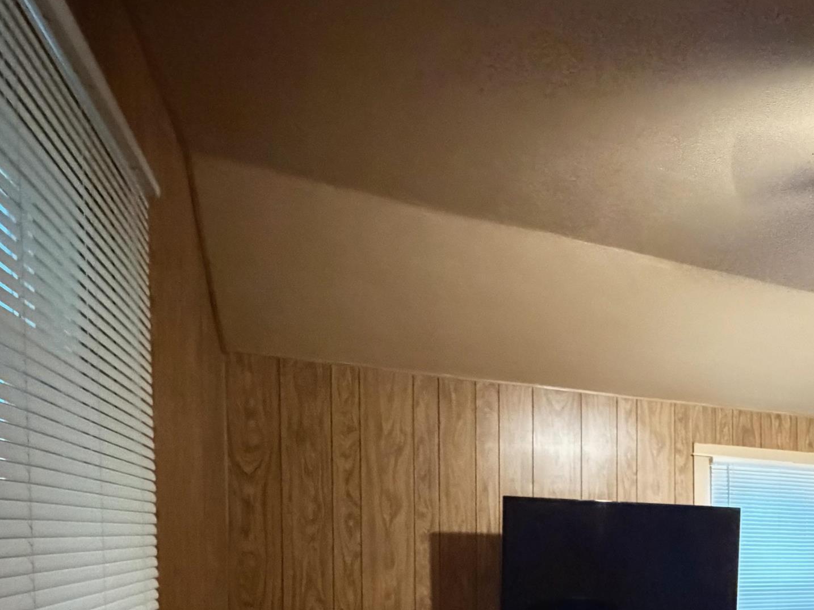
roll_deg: -1.2
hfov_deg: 52.9
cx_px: 727
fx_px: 705
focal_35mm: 30
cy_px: 569
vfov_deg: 42.2
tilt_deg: -2.4
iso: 2500
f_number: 2.2
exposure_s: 1/24
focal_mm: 2.22
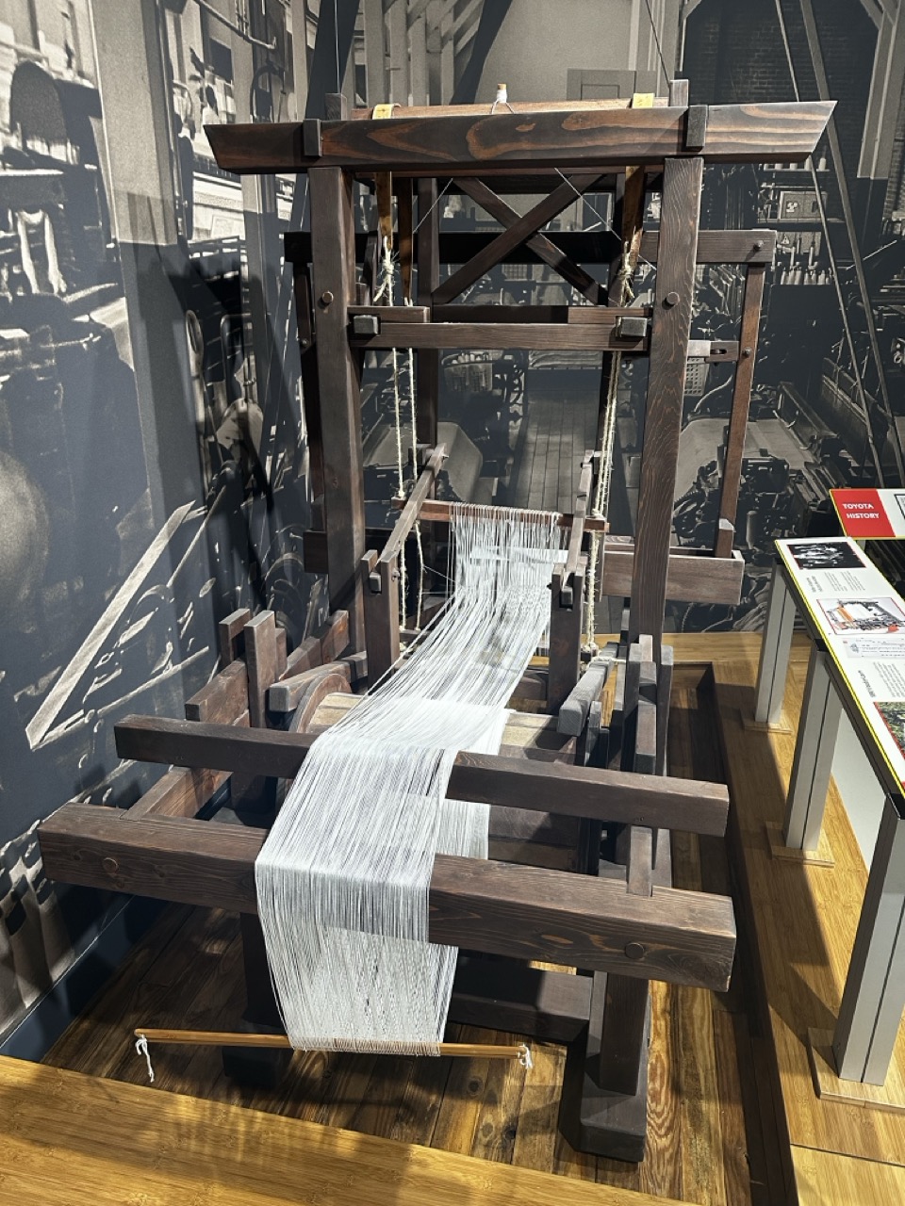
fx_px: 837
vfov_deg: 71.6
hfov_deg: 56.8
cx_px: 452
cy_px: 603
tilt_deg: -19.4
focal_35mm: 24
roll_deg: -0.9
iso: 200
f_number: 1.78
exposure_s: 1/60
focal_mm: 6.86
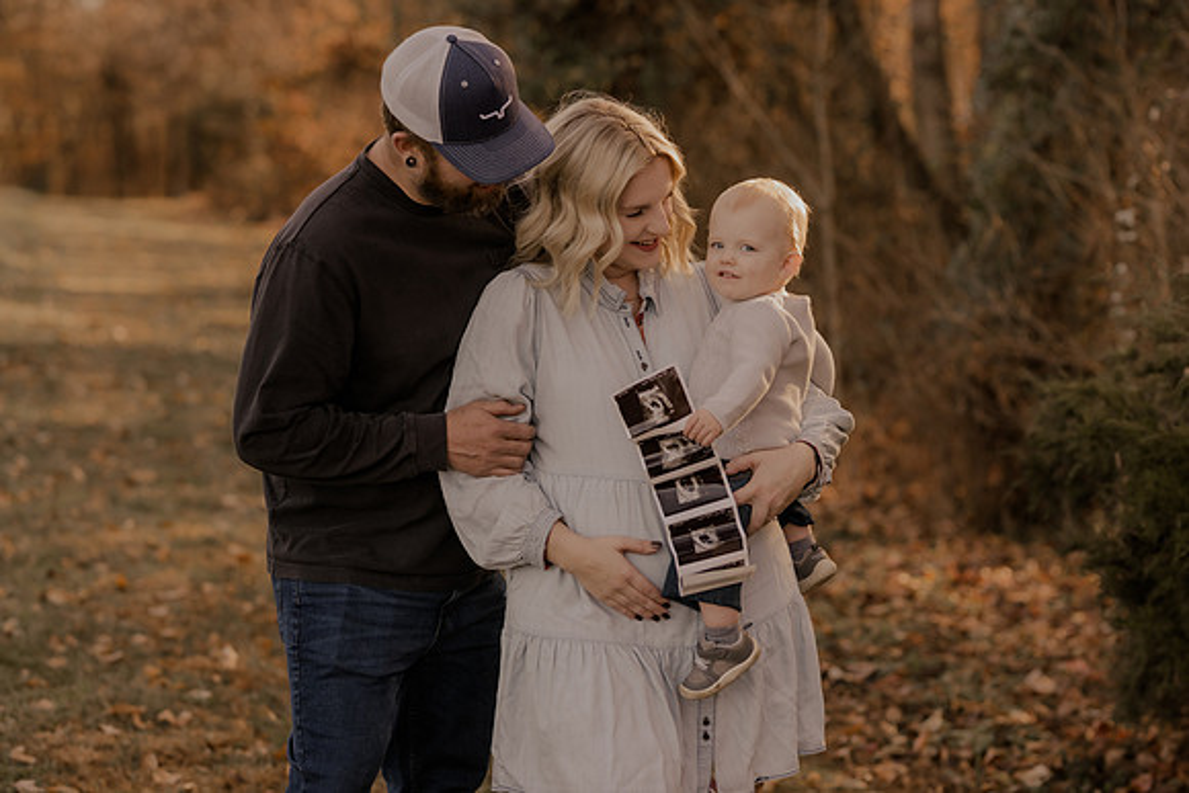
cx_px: 594
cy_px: 396
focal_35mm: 85
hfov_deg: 23.9
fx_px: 2808
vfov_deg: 16.1
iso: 200
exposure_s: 1/400
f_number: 2.8
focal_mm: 85
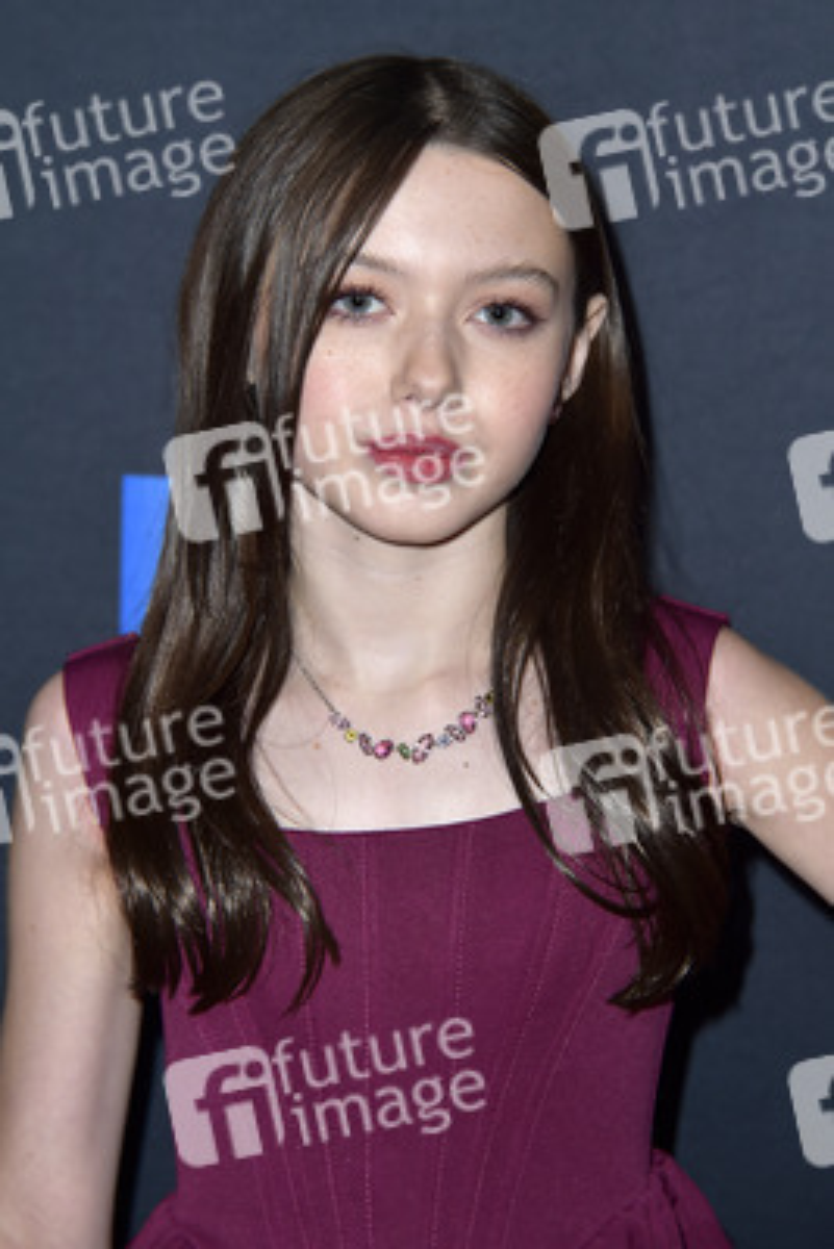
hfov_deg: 11.0
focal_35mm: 125
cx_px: 417
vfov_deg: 16.4
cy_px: 624
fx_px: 4340
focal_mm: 125
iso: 250
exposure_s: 1/250
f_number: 6.3
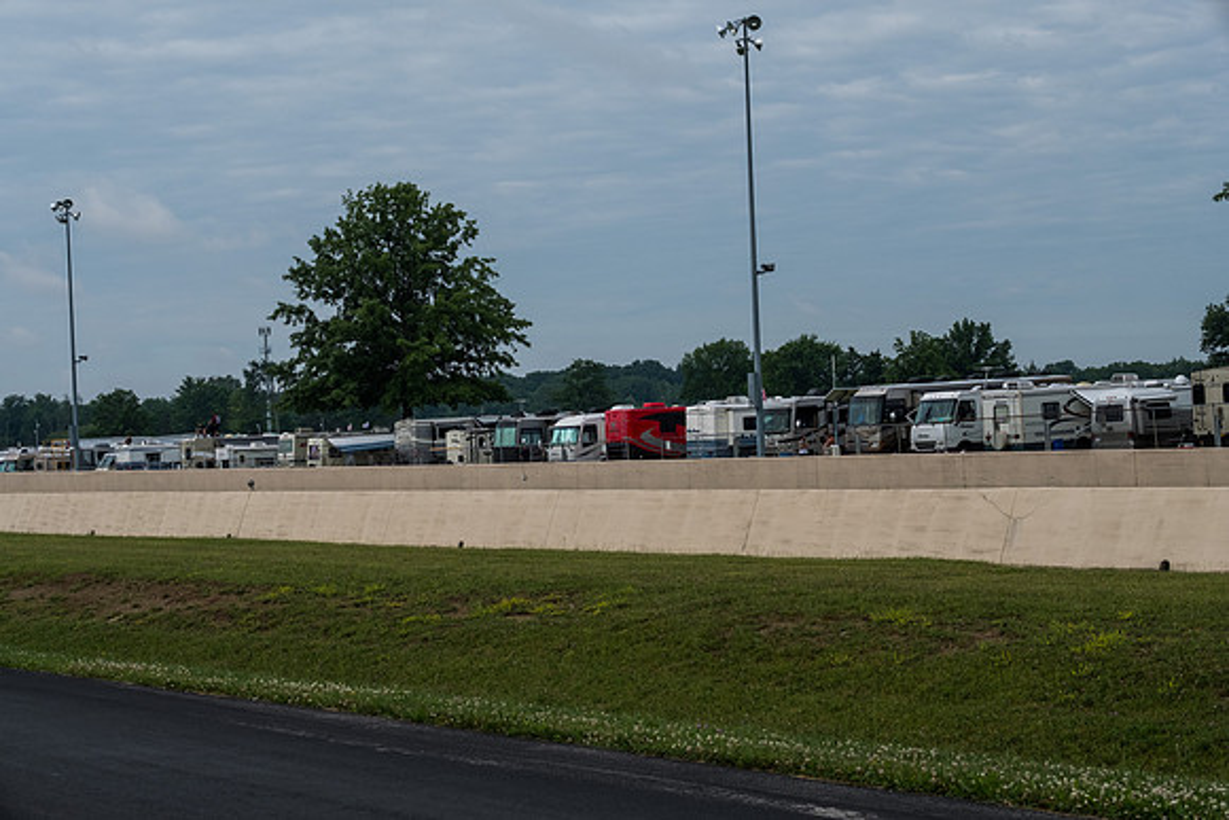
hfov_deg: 27.0
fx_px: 2561
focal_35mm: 75
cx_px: 614
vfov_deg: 18.2
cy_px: 410
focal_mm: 50
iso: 400
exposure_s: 1/680
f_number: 9
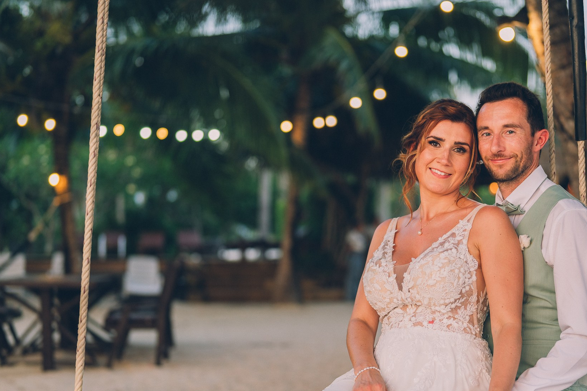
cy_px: 236
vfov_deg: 21.9
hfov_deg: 32.3
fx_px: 1011
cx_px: 343
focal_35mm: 62
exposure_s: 1/250
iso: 320
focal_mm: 50
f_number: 1.6
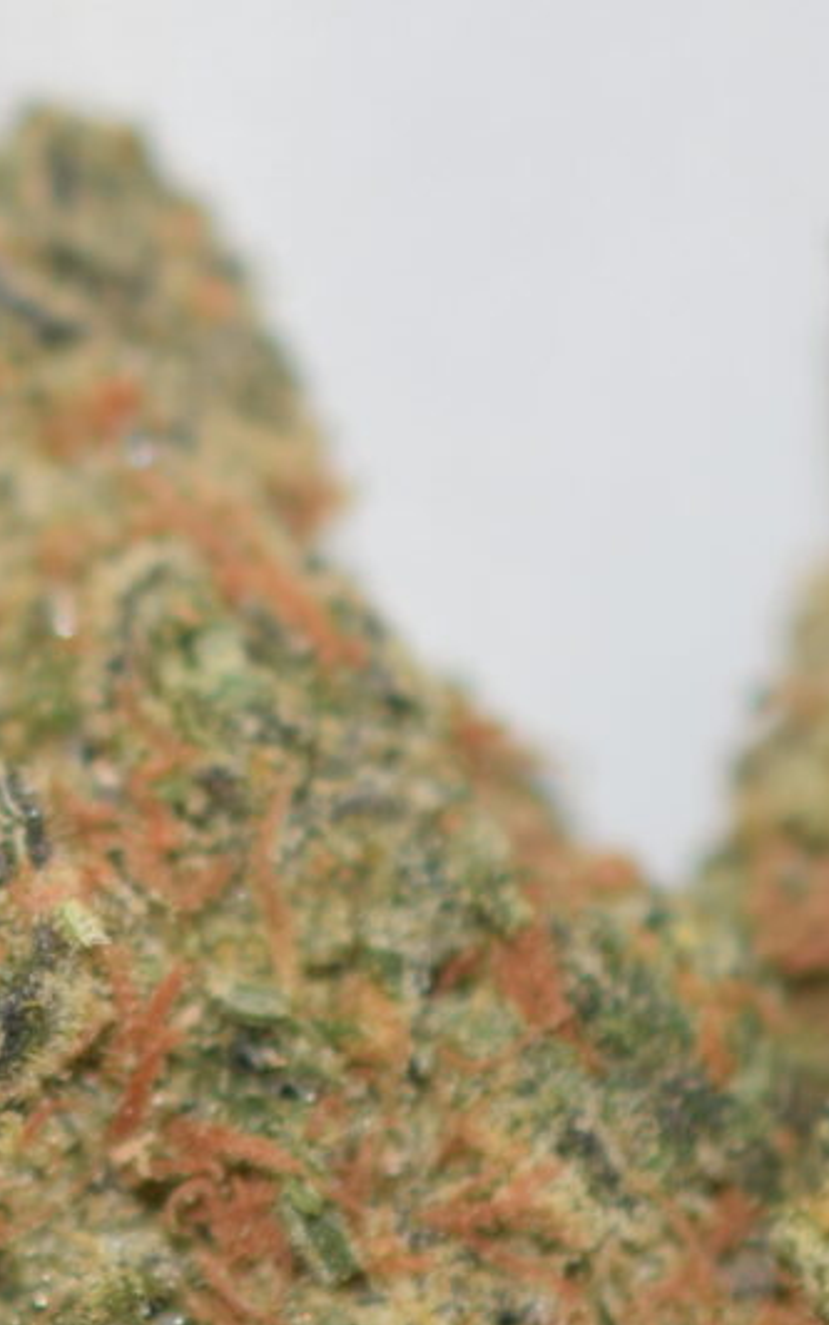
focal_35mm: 294
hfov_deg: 4.5
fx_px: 10616
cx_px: -67
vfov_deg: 7.1
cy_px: 1286
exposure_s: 1/60
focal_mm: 40
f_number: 3.2
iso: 100
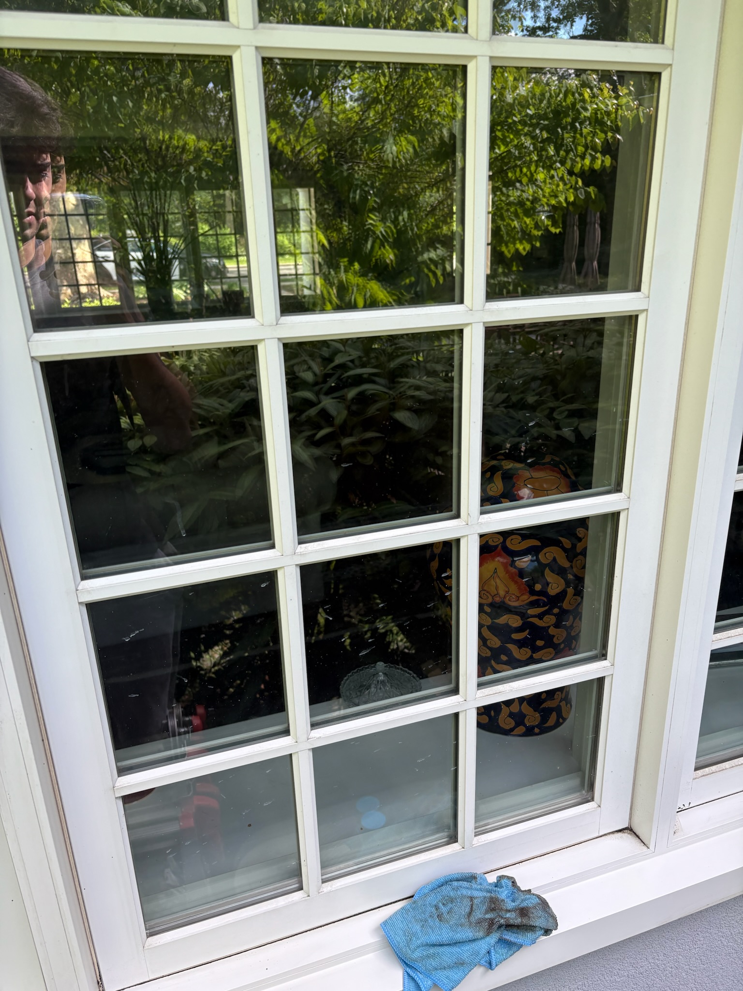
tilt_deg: -19.2
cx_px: 372
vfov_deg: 67.3
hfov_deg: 53.1
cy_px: 496
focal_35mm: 26
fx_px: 744
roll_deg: +2.1
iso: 40
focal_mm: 5.96
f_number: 1.6
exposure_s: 1/271
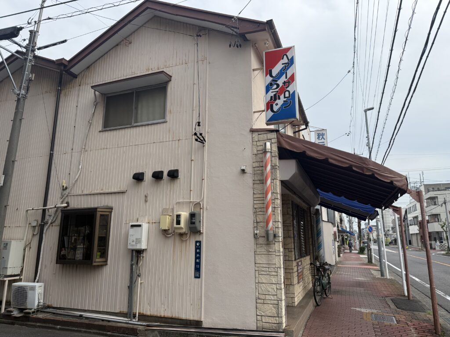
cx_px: 225
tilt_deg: +11.6
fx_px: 312
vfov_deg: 56.8
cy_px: 168
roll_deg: +0.6
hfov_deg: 71.6
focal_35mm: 24
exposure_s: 1/3145
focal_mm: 6.76
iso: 80
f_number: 1.78
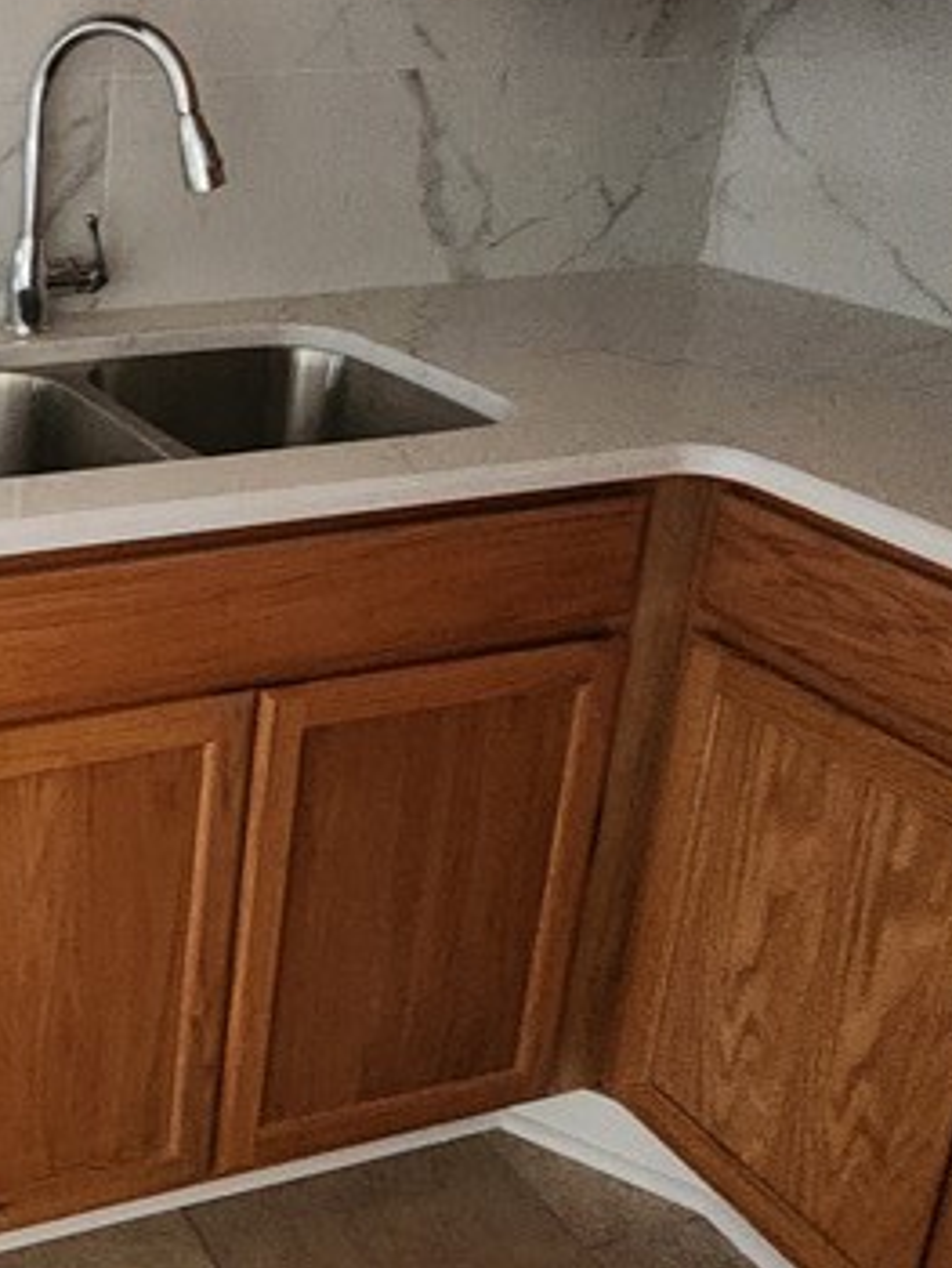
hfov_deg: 31.3
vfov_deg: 47.5
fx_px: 1392
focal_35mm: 38
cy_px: 348
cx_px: -210
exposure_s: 1/40
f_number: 2.2
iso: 400
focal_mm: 2.2
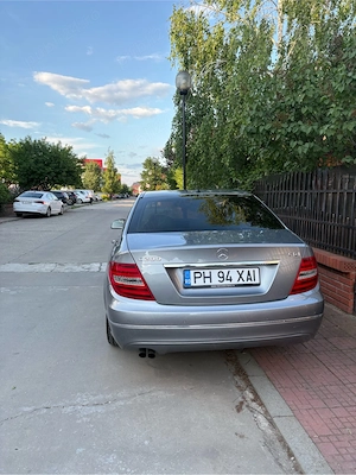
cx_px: 178
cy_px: 238
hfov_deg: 53.1
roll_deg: -0.8
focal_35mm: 26
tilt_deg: -6.8
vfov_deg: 67.3
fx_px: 357
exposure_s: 1/424
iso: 64
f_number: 1.6
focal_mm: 5.96
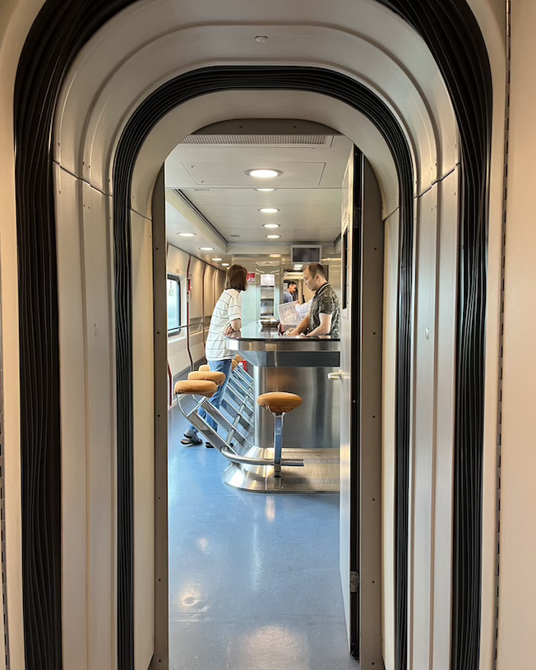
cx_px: 272
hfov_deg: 51.5
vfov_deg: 62.2
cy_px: 331
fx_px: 555
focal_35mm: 28
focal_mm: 5.1
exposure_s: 1/60
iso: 200
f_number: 1.6
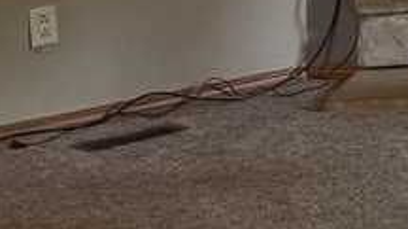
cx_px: 1164
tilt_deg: -7.0
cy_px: -177
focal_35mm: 155
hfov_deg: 10.5
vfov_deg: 7.6
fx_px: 1675
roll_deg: -0.5
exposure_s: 1/60
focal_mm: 6.76
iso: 200
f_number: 1.78
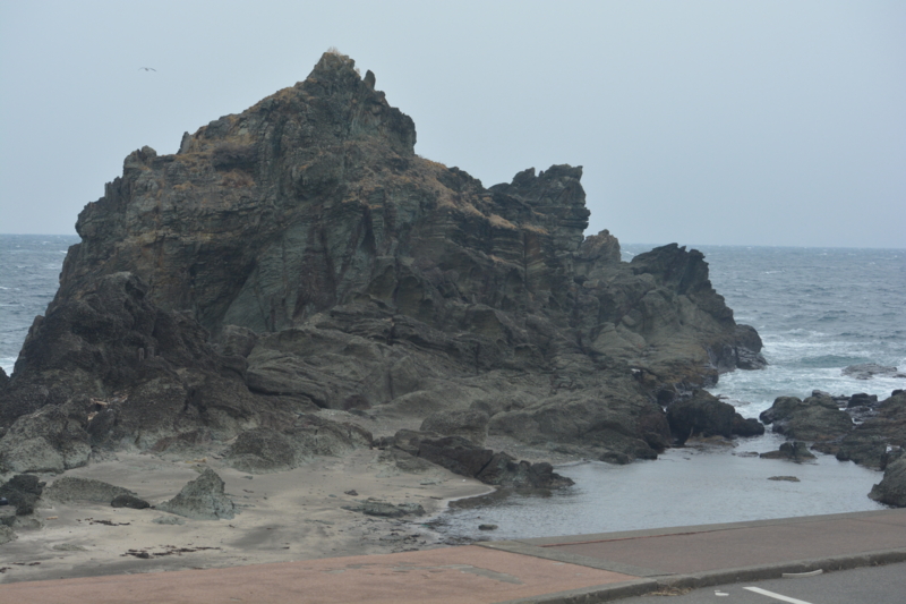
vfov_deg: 16.5
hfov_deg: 24.6
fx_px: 2076
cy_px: 302
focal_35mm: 82
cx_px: 453
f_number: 6.3
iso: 800
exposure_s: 1/400
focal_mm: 55
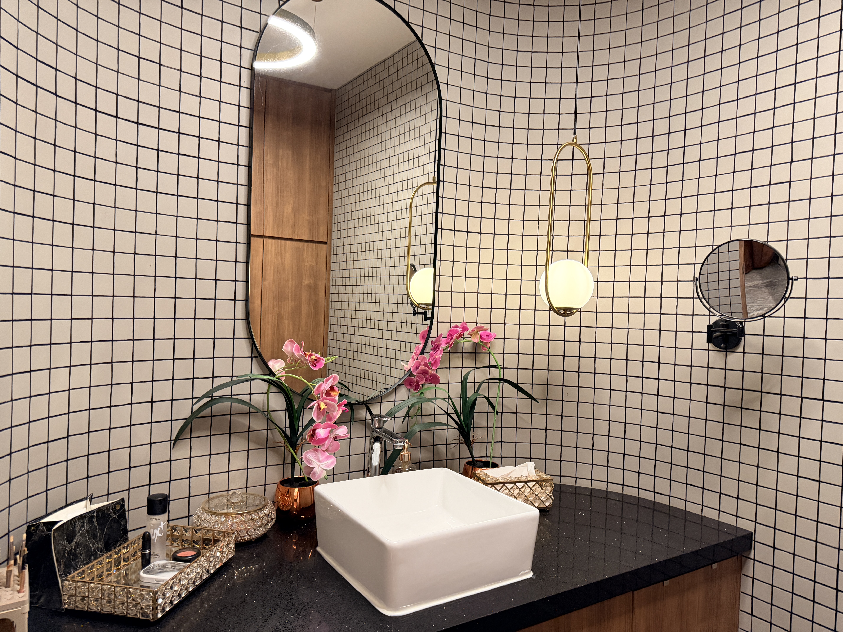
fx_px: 584
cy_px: 316
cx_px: 422
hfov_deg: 71.6
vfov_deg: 56.8
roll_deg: -1.3
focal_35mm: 24
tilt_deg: -1.5
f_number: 1.78
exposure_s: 1/50
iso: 640
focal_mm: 6.76
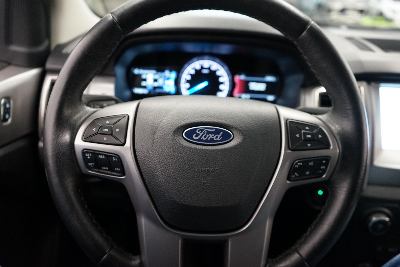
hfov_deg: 65.5
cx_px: 200
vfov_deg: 46.4
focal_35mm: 28
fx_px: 311
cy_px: 134
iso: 2000
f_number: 3.5
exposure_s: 1/60
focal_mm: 28
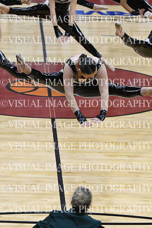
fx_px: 1278
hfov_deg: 6.8
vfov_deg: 10.2
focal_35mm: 202
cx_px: 76
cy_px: 114
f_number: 3.5
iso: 4000
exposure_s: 1/400
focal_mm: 135
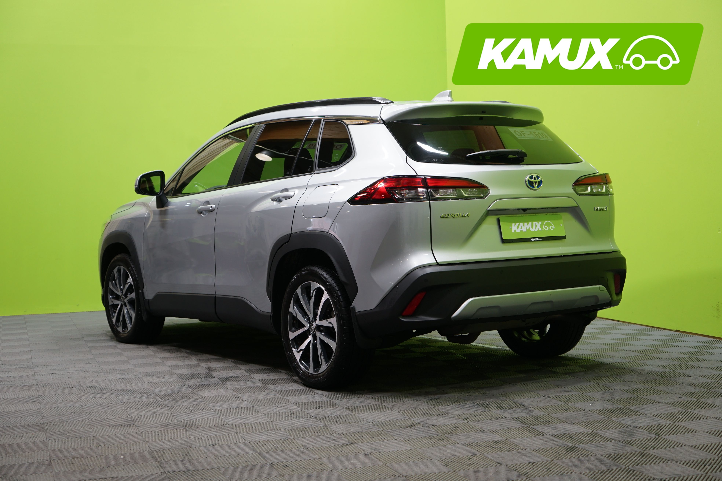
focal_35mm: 53
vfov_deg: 25.5
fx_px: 1063
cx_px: 361
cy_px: 240
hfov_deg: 37.5
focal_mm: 53
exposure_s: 1/40
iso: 400
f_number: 4.5
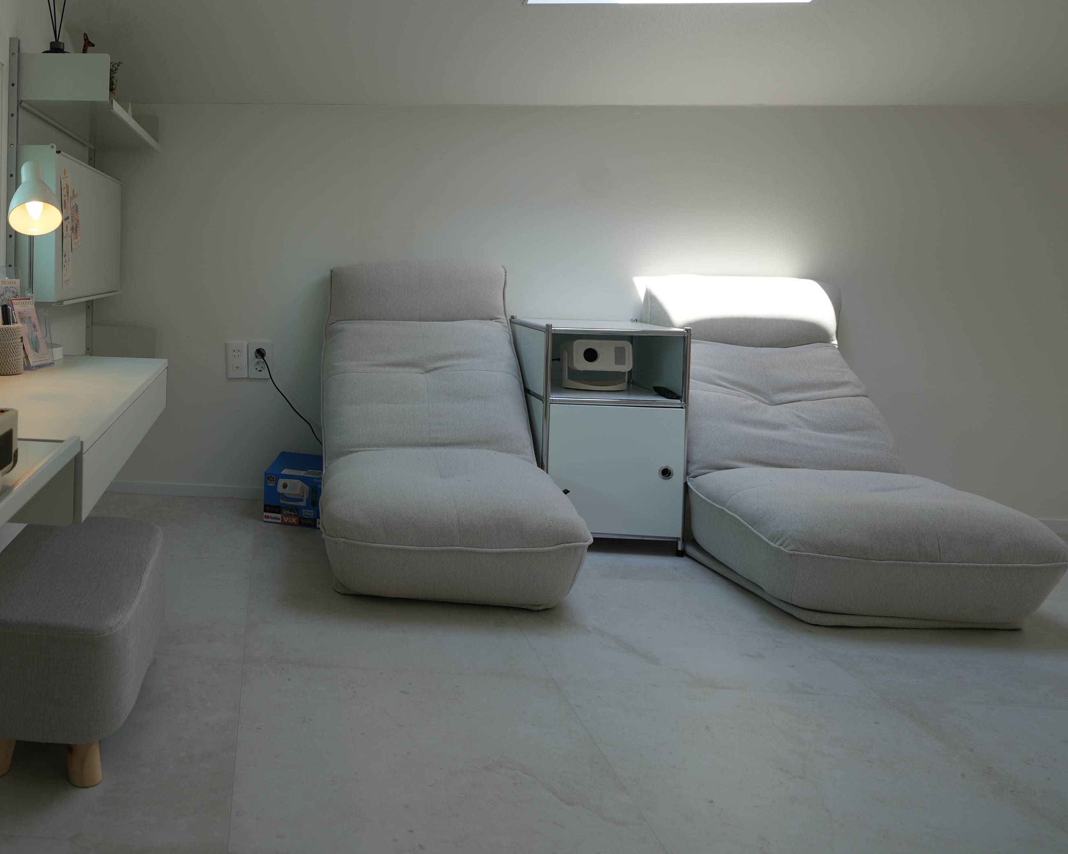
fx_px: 885
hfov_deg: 56.7
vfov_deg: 50.5
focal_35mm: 28
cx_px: 185
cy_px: 276
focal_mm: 16
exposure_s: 1/100
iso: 100
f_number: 5
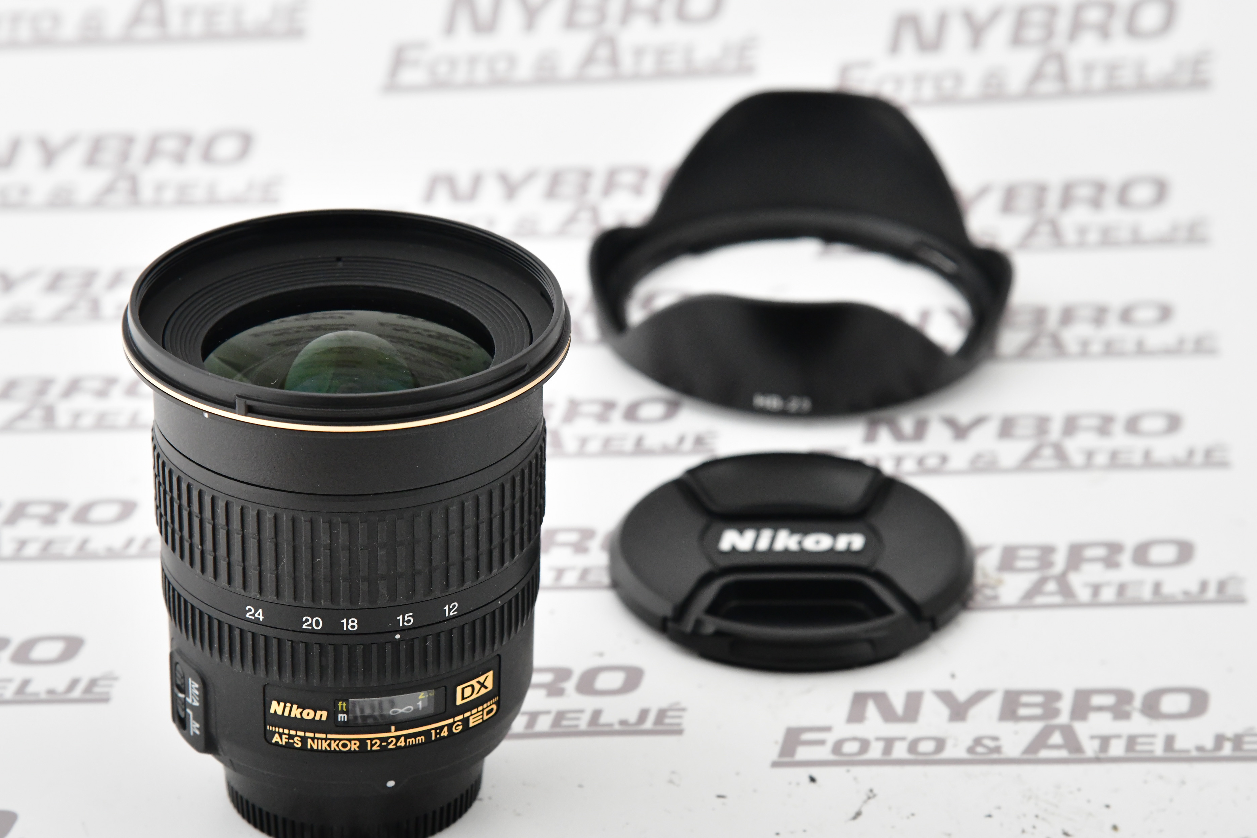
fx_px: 4643
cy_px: 460
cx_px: 603
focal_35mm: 133
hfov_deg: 15.4
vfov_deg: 10.3
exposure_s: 1/200
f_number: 10
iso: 3200
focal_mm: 120
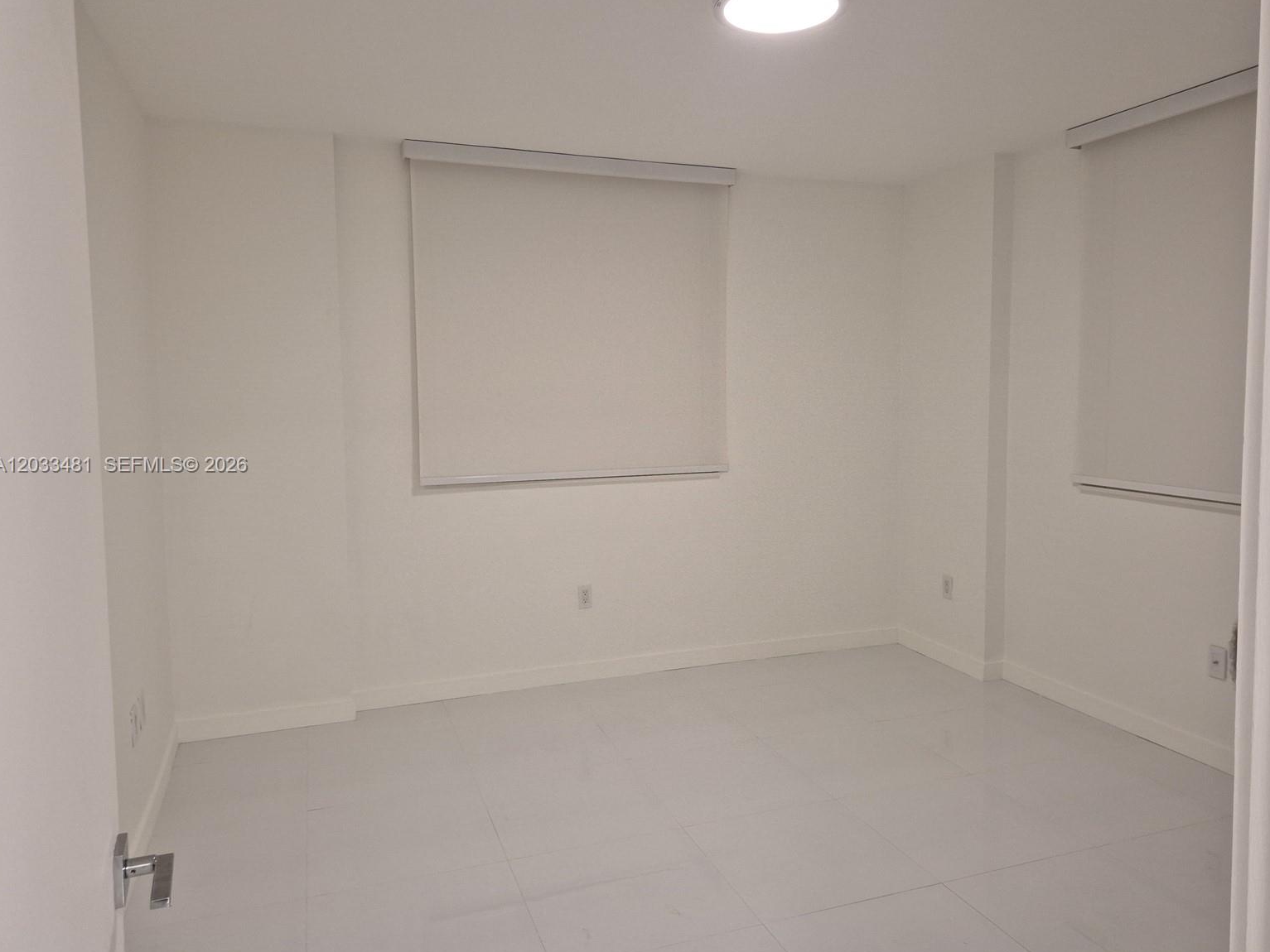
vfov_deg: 56.8
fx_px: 881
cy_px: 466
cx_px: 652
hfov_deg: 71.6
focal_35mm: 24
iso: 400
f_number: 1.8
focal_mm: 5.4
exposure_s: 1/120
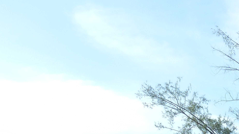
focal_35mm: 55
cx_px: 230
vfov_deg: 19.9
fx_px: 349
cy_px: 177
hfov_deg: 34.9
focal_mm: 4.1
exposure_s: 1/400
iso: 125
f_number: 4
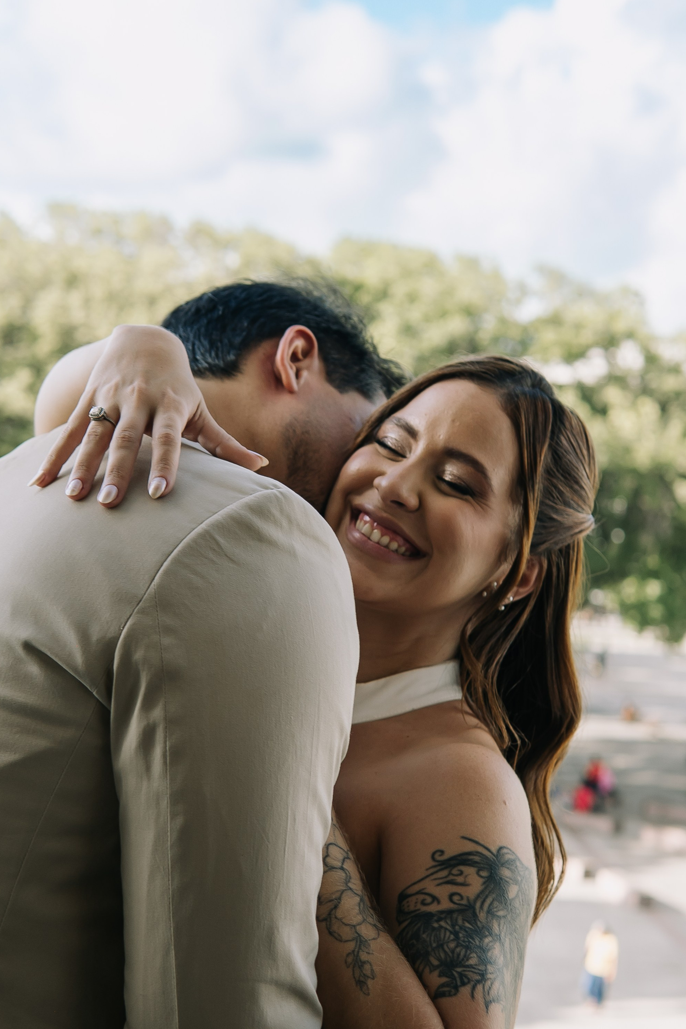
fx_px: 1772
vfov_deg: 32.3
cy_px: 623
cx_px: 316
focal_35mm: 62
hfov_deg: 21.9
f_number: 3.2
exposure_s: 1/200
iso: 100
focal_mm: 30
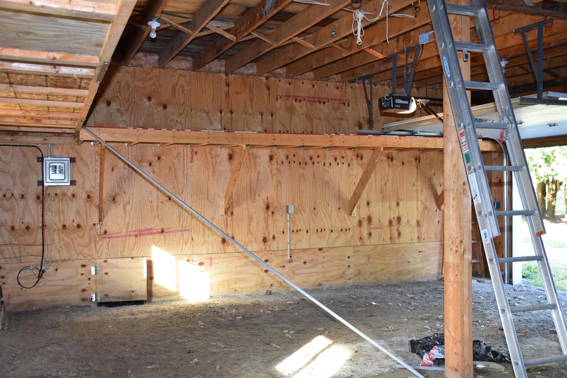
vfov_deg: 38.4
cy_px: 189
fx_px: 543
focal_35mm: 34
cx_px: 284
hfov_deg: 55.1
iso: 560
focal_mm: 23
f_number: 4
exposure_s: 1/60
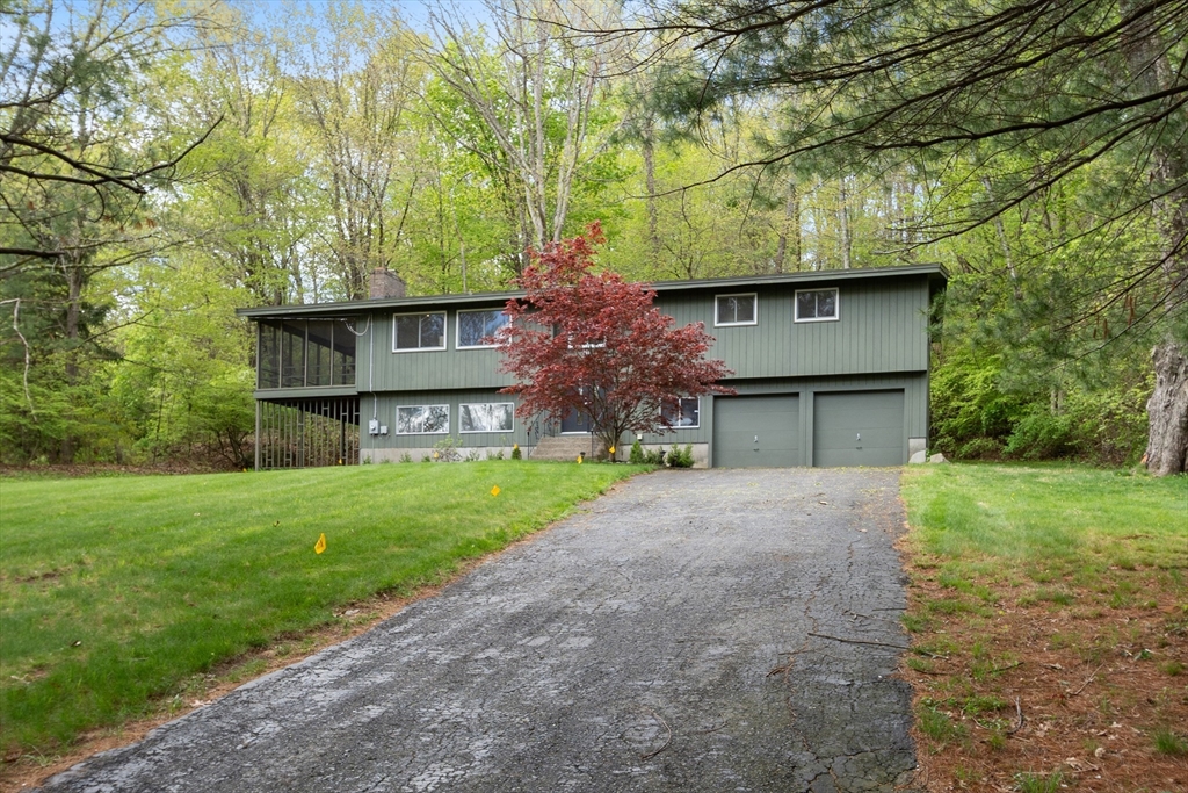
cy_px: 396
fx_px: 1089
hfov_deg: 57.2
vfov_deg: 40.0
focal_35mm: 33
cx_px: 594
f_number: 8
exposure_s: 1/125
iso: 500
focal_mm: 22
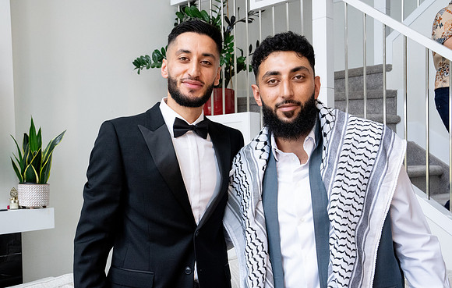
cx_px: 185
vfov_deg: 30.9
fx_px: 519
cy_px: 178
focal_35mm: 42
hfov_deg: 46.9
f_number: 9
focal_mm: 35
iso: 5000
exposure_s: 1/160
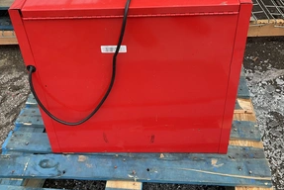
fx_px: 332
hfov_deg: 46.3
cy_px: 63
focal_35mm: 42
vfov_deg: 31.7
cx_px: 137
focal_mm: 3
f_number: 1.8
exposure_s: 1/122
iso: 40
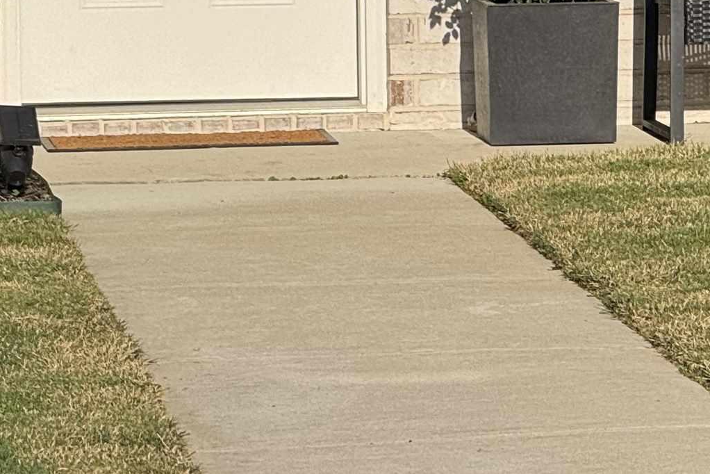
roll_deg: +0.2
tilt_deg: -1.8
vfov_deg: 3.7
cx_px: 754
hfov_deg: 5.5
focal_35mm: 375
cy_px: -264
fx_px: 7397
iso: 50
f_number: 2.8
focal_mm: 15.66
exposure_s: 1/1546
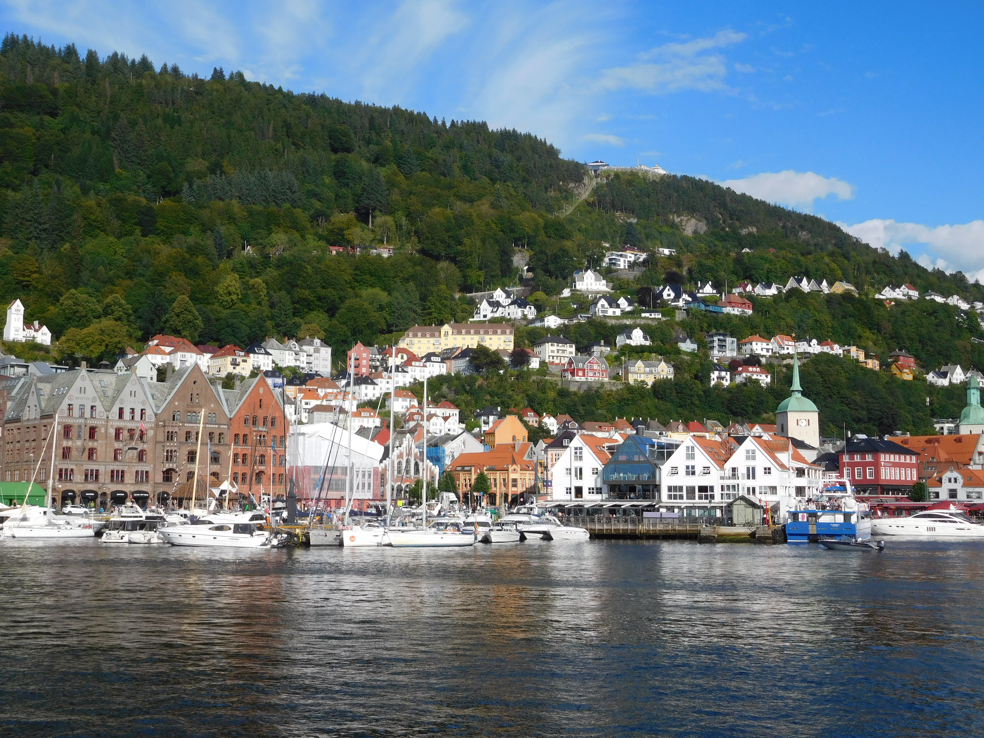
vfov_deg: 31.5
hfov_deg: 41.2
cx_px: 501
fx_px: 1308
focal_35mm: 46
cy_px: 365
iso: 125
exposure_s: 1/1250
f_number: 4
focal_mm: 8
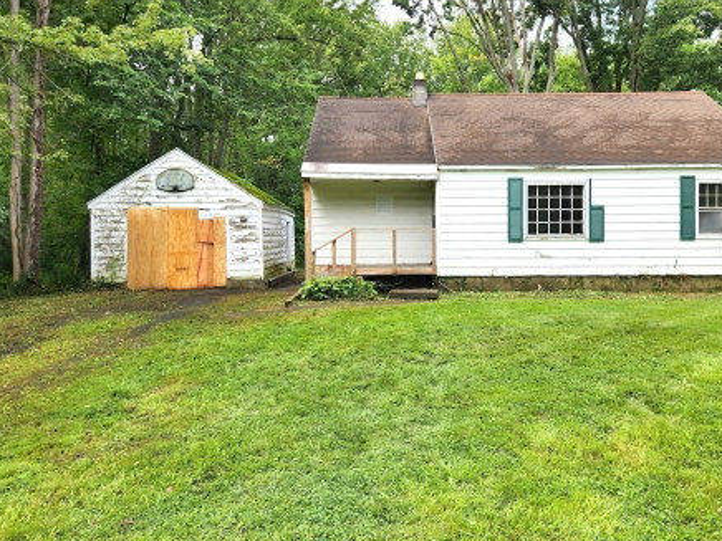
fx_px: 563
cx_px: 409
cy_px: 240
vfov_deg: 51.2
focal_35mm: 27
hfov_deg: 65.1
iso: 20
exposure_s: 1/705
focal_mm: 5.4
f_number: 1.8
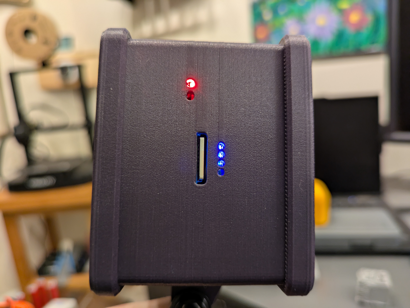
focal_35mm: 25
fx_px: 296
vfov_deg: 54.9
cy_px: 154
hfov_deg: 69.4
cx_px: 205
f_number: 1.89
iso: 297
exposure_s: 1/40
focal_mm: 5.43
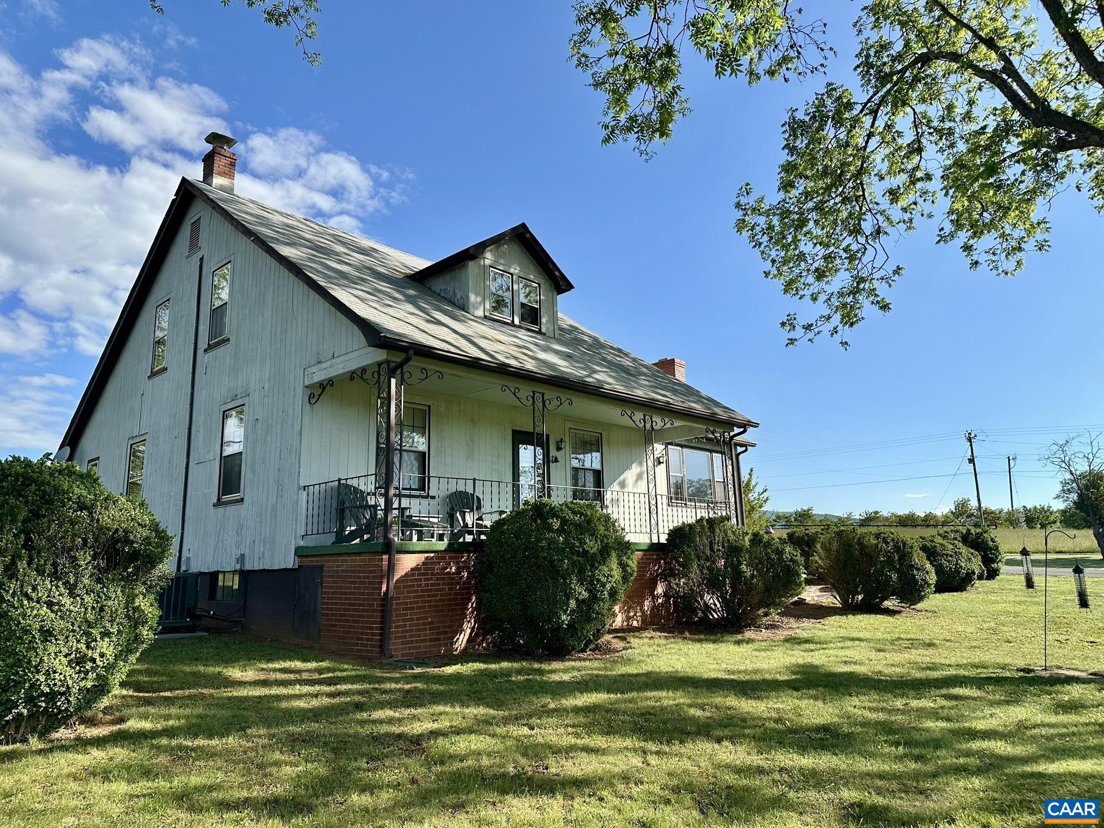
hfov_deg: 71.6
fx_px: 765
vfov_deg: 56.8
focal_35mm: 24
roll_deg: +1.5
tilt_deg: +12.2
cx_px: 552
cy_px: 414
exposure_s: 1/3356
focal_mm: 6.86
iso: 80
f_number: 1.78
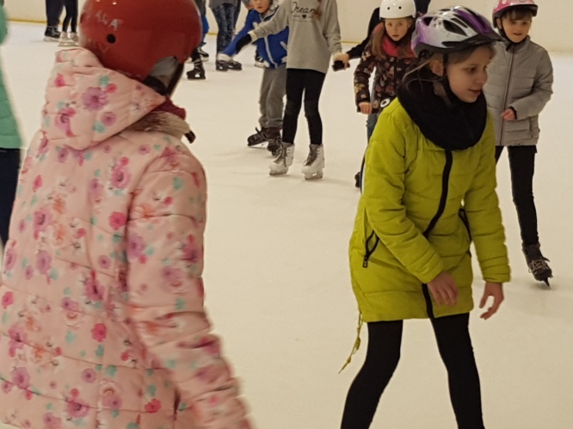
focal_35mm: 40
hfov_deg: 46.3
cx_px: 205
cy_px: 166
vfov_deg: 35.8
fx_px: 662
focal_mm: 4.2
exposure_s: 1/100
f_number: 1.7
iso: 64
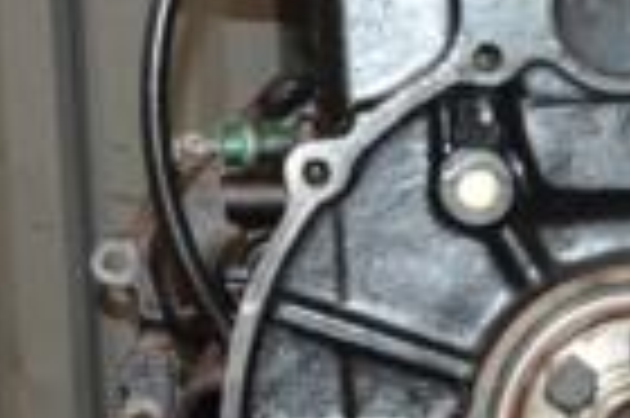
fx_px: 2817
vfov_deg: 8.5
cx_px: 518
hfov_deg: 12.7
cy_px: 31
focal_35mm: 161
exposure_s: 1/60
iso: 800
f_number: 5
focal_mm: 25
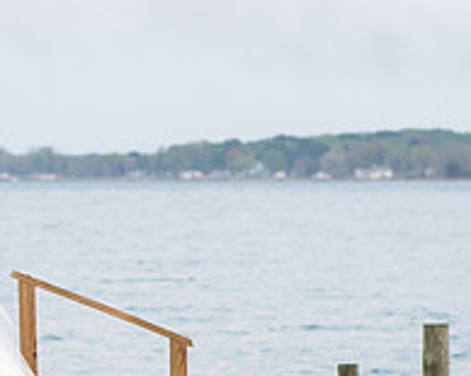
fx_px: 5058
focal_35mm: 363
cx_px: 61
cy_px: 85
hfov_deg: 5.3
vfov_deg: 4.3
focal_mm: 105
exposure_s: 1/250
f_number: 3.5
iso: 100
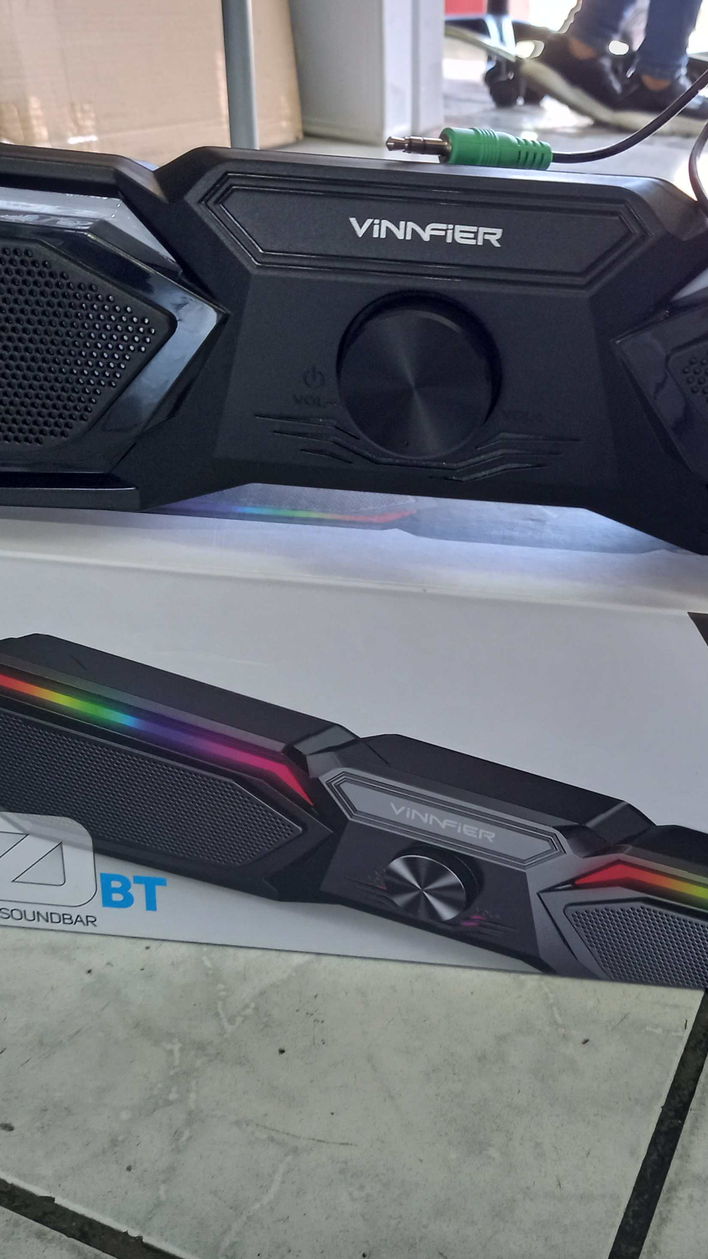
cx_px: 514
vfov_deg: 54.0
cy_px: 629
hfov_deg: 31.5
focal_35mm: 37
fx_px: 1235
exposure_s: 1/29
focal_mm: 4.6
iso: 160
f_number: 2
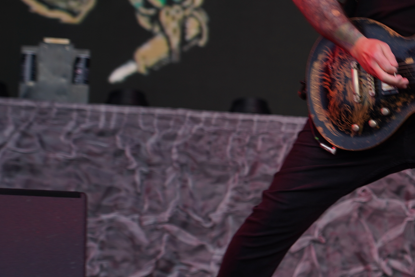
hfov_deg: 11.8
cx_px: 449
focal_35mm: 171
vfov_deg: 8.0
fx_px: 1971
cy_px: 105
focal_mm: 75
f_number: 4
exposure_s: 1/125
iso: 125
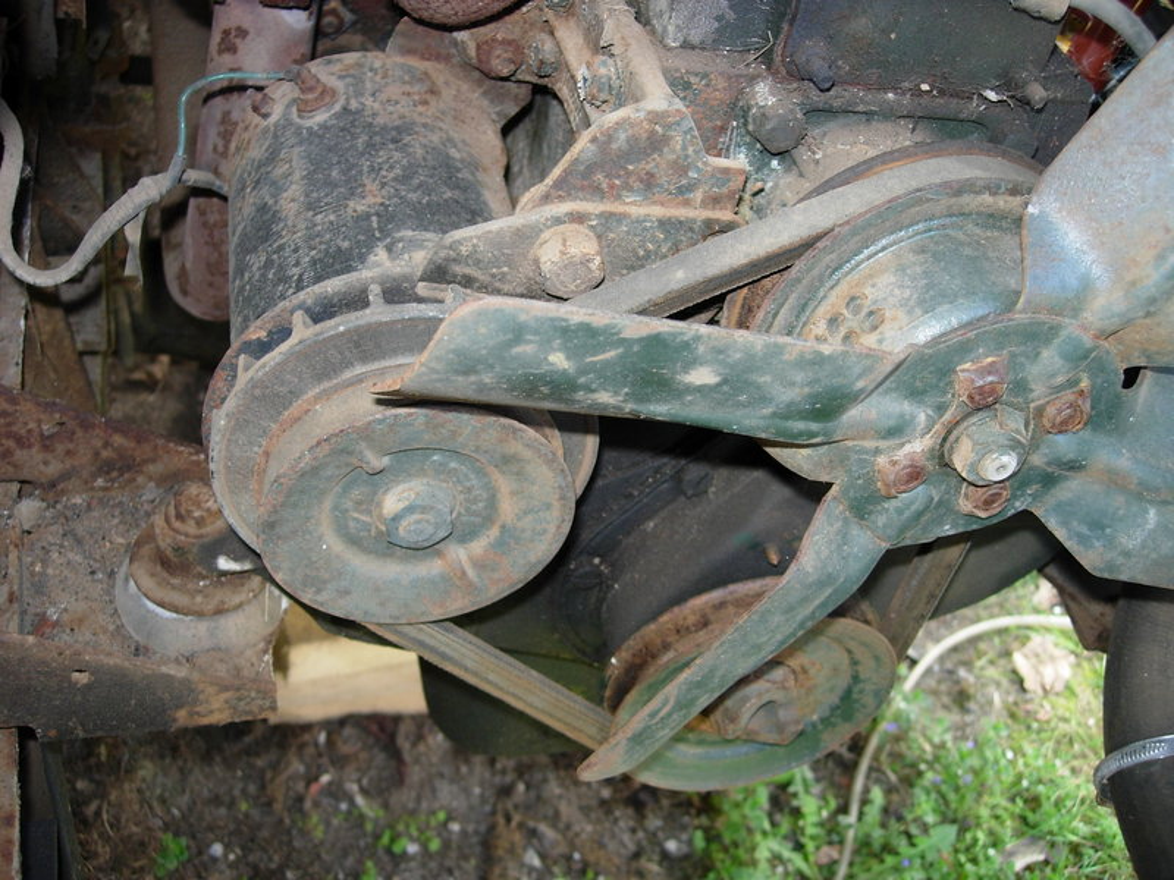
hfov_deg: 49.0
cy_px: 440
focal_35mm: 38
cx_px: 587
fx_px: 1289
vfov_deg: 37.7
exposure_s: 1/64
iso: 79
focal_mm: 7.8
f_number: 2.8
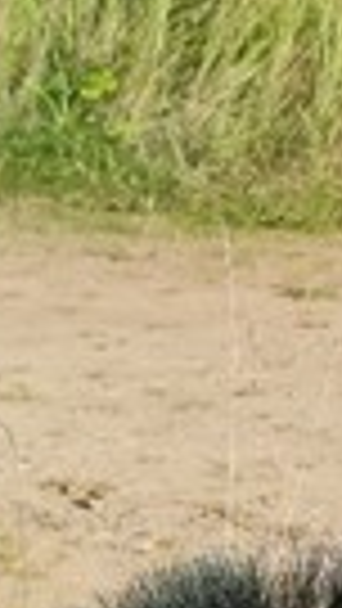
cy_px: 770
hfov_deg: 5.4
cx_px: -1436
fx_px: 2610
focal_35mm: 162
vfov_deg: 12.9
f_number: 1.9
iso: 50
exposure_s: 1/604
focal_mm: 6.04
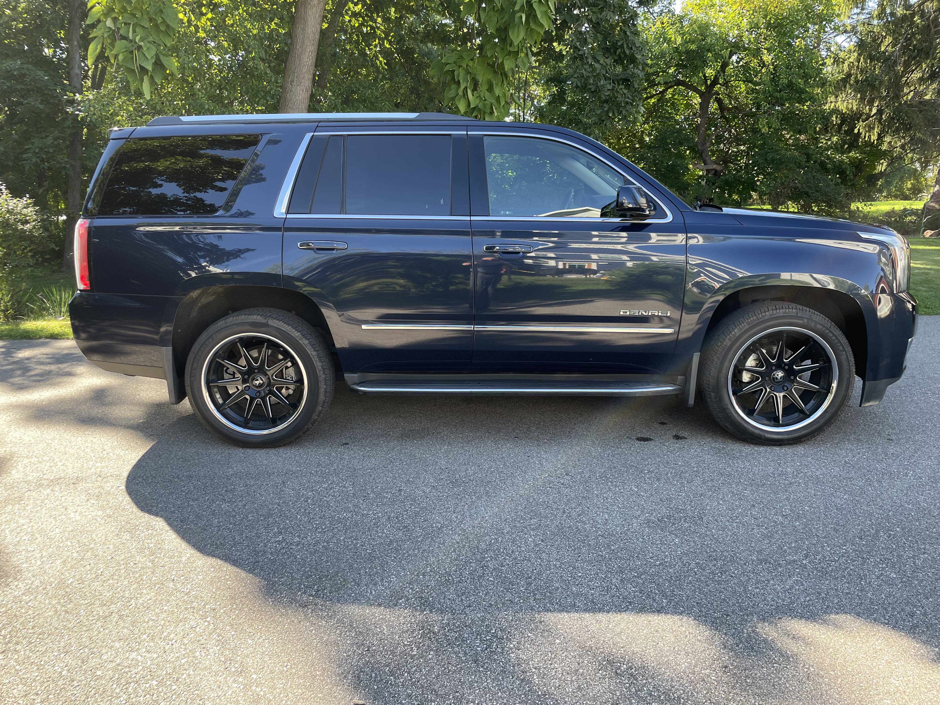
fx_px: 706
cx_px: 470
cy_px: 352
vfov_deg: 53.1
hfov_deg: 67.3
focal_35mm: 26
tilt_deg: -12.9
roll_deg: -0.8
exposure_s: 1/180
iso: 32
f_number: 1.6
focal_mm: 4.2
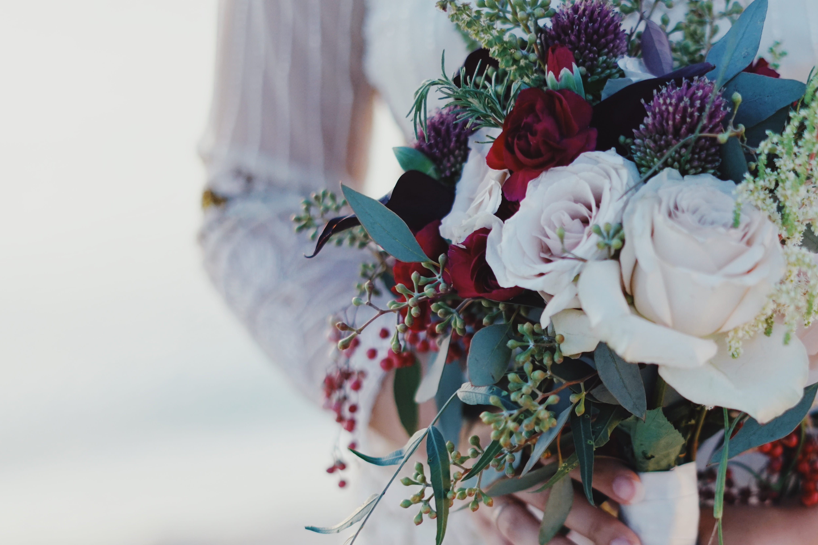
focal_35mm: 80
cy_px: 397
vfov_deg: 17.0
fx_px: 1818
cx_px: 619
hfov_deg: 25.0
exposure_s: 1/1250
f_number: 2
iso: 800
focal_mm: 50
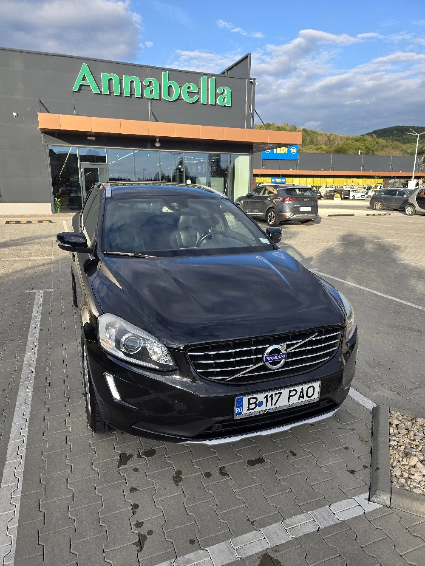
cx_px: 212
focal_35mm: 23
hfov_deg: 58.9
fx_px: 376
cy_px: 283
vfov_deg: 73.9
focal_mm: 6.3
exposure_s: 1/2000
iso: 80
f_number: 1.7
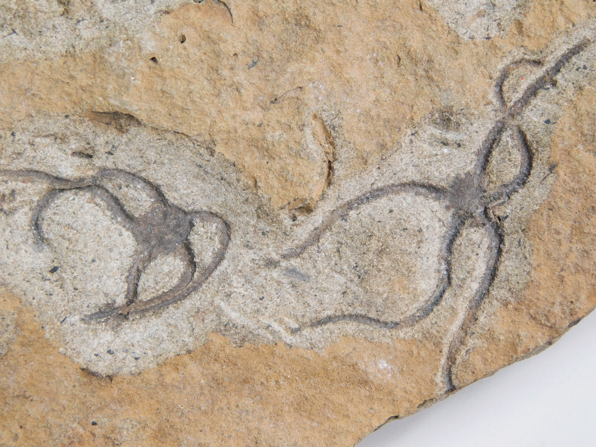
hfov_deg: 19.8
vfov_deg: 14.9
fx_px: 1705
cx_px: 298
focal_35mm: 99
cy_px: 224
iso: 125
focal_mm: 17.6
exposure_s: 1/125
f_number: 4.6
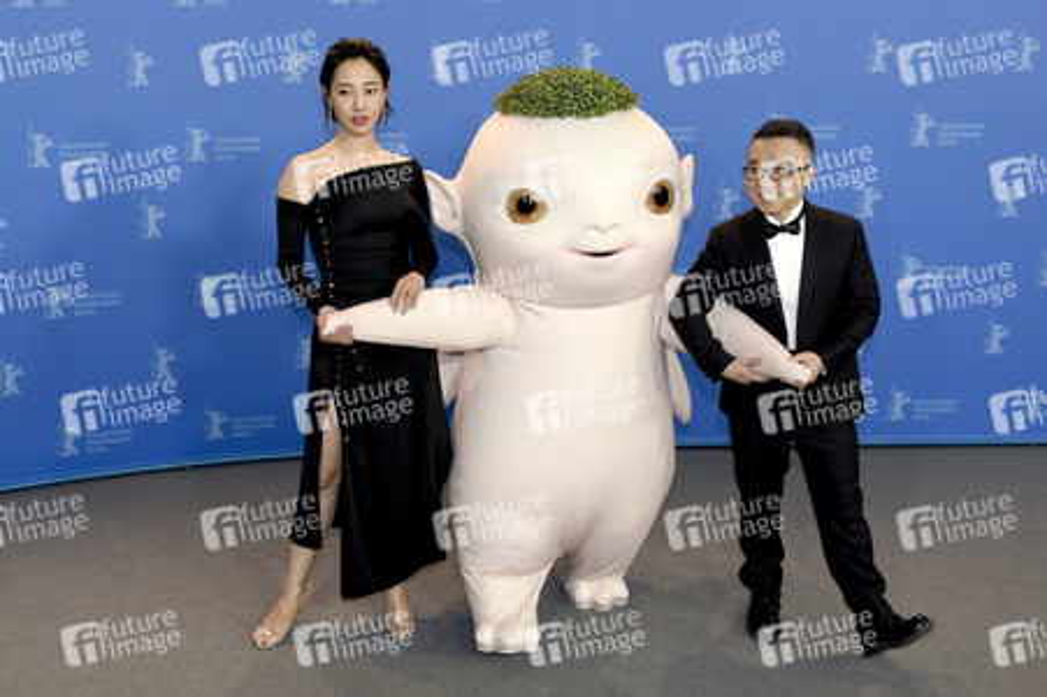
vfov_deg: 39.9
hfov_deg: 57.3
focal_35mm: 33
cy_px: 348
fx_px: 959
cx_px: 524
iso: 640
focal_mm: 22
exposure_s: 1/160
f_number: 5
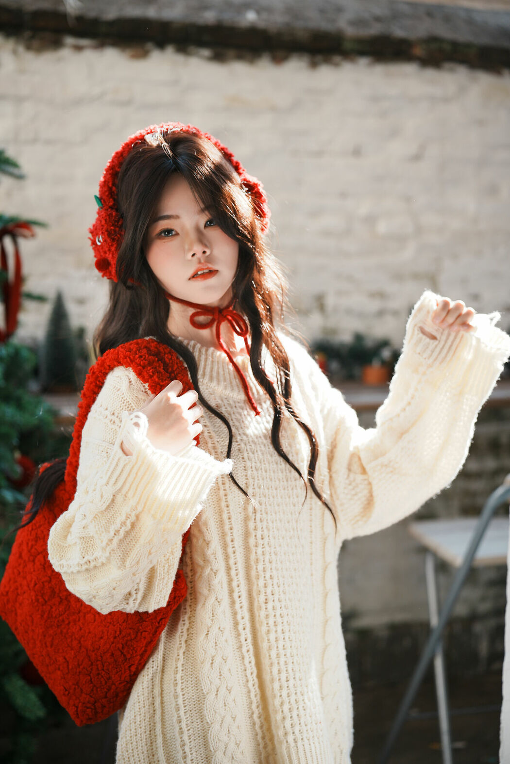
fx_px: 1062
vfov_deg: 39.6
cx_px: 255
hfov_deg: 27.0
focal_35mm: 50
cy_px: 382
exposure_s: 1/800
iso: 160
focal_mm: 50
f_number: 2.2
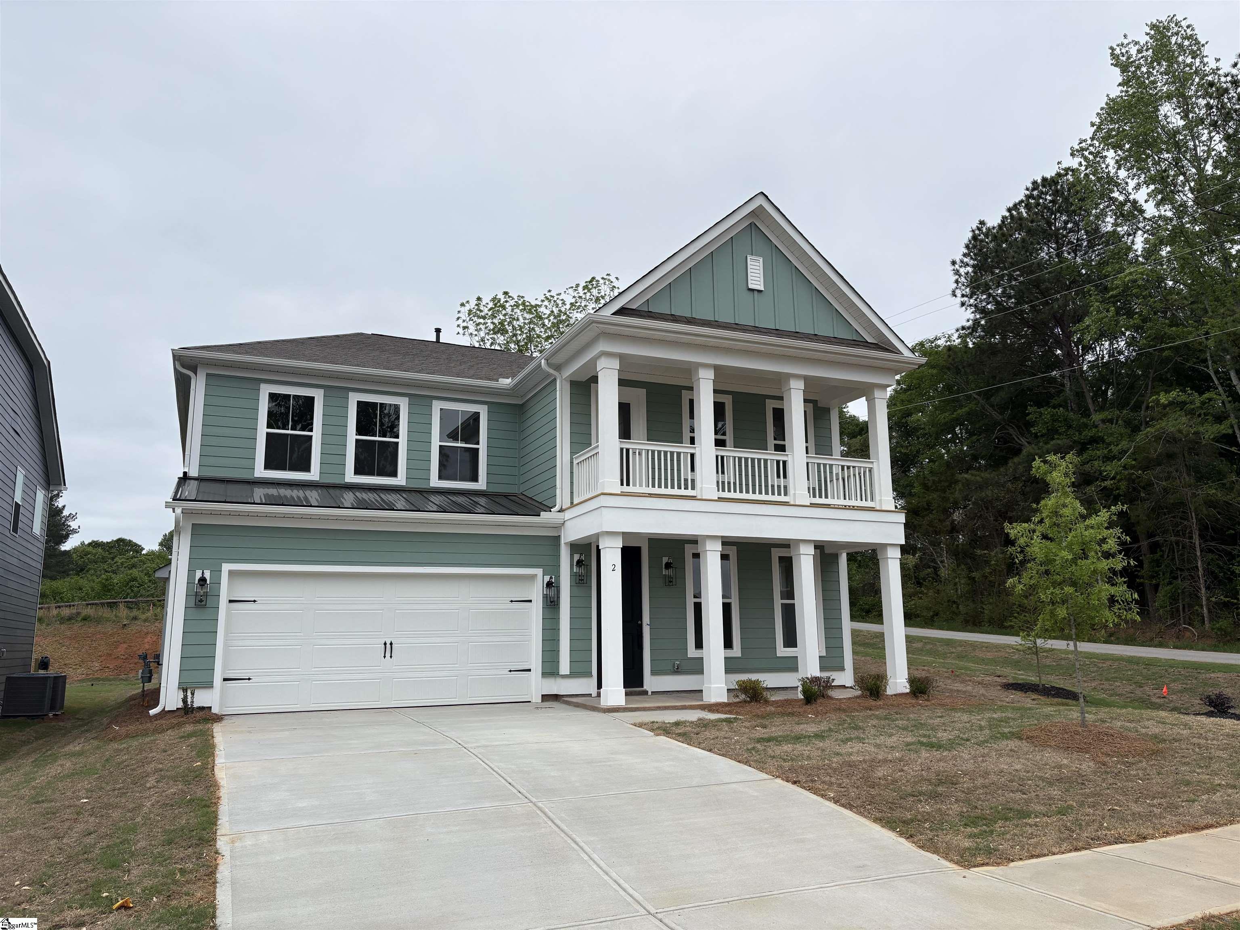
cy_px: 465
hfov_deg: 67.3
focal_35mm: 26
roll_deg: +1.3
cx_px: 620
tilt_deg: +10.5
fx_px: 931
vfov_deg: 53.1
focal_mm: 5.96
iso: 50
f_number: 1.6
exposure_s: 1/4329
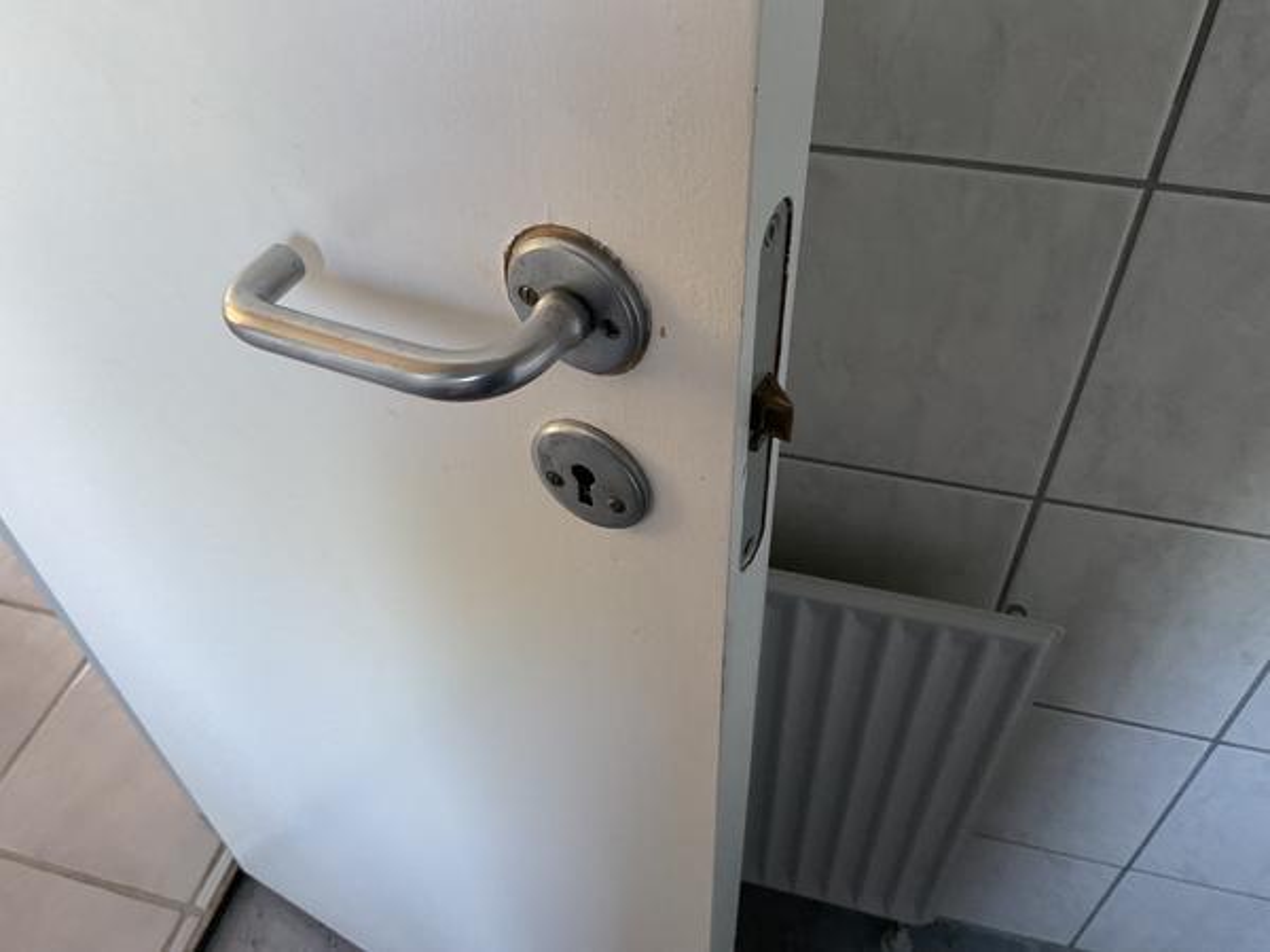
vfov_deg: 48.2
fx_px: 1064
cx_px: 635
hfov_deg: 61.7
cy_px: 476
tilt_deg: -46.5
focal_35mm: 29
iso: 160
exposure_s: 1/60
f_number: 1.8
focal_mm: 3
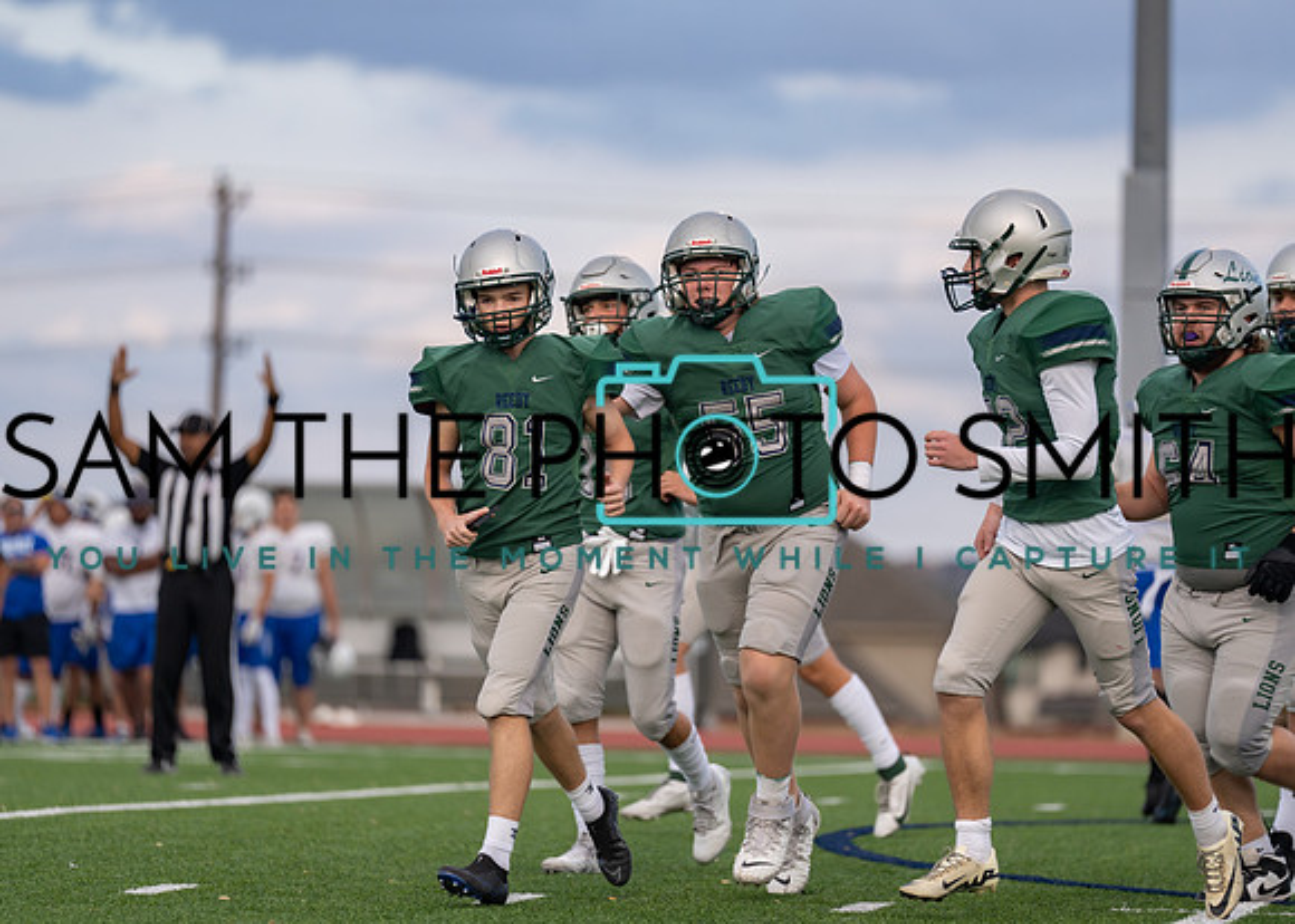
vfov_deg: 6.9
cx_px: 648
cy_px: 462
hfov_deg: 9.6
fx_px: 7706
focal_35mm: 210
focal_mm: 200
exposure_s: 1/1250
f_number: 2.8
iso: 250
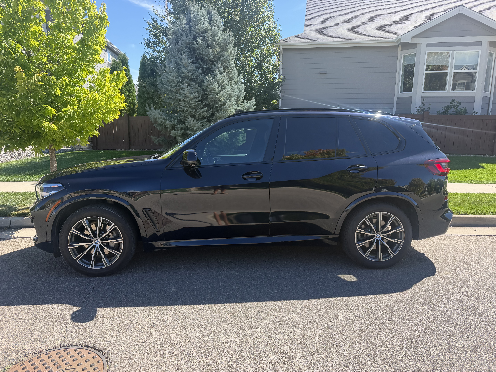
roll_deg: -1.0
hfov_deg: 71.6
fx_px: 344
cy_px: 186
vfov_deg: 56.8
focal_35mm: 24
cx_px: 248
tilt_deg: -10.8
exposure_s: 1/1410
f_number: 1.78
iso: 100
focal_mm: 6.76
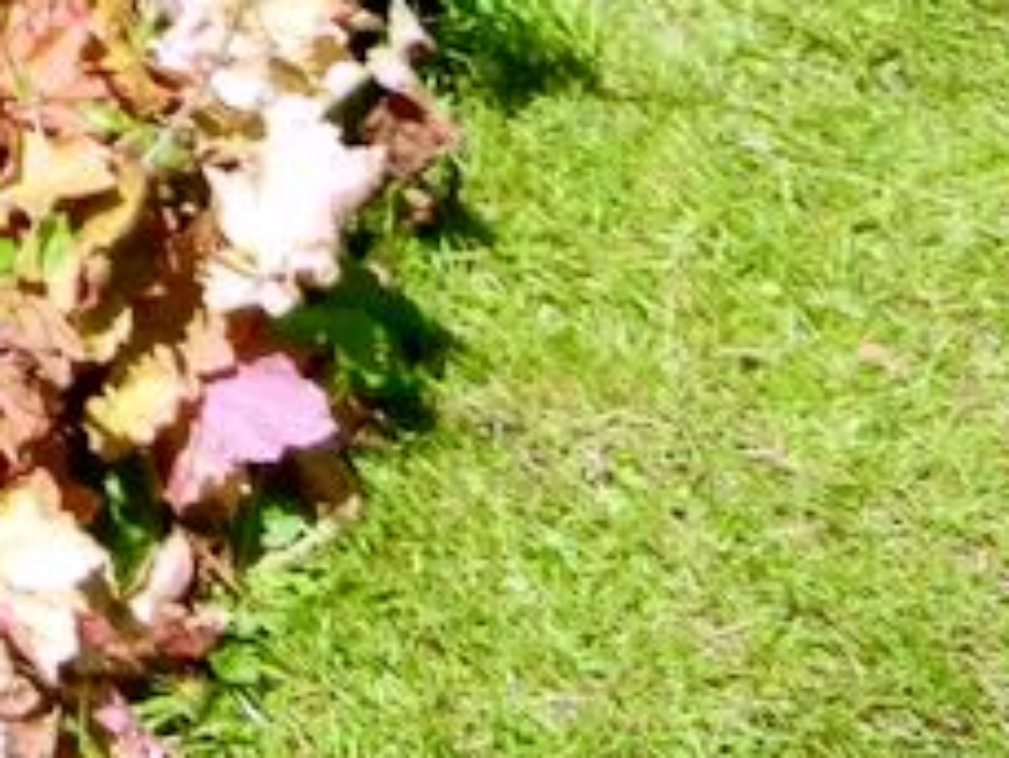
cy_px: -749
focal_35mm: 134
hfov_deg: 13.1
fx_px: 3908
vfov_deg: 10.2
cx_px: -903
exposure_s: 1/968
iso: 160
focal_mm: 5.4
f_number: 3.5
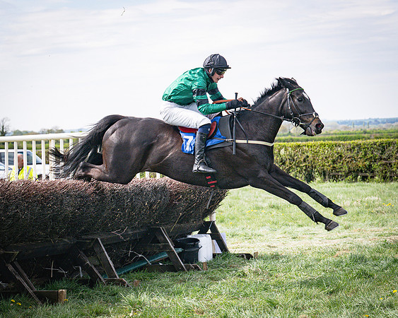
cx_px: 228
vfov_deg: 12.8
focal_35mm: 121
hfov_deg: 16.0
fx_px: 1419
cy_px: 138
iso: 400
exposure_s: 1/2500
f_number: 5
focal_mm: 70
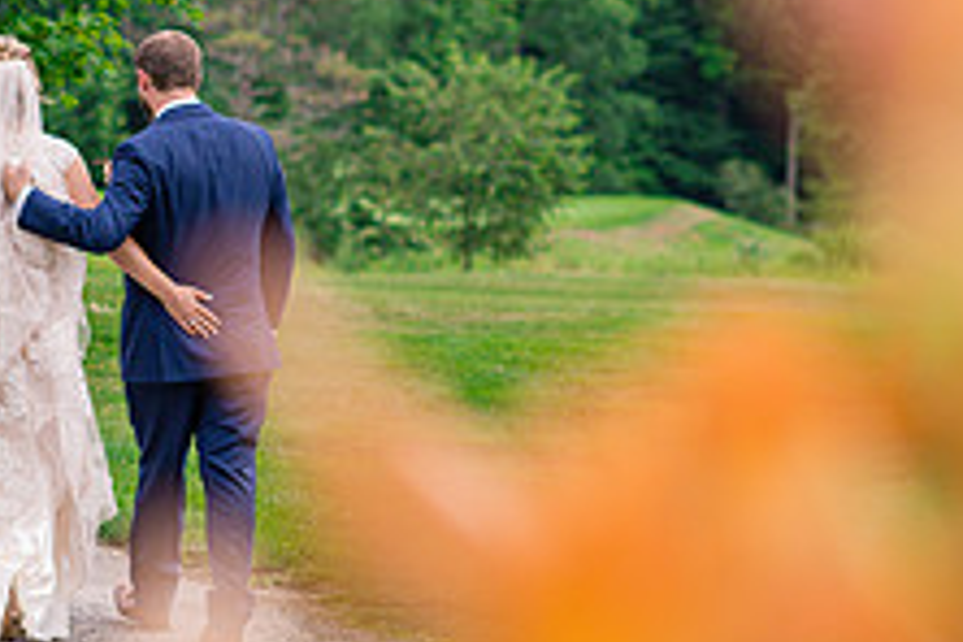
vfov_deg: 6.2
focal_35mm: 222
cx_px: 291
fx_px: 5938
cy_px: 215
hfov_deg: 9.3
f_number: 2.8
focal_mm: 85
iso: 400
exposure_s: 1/2500
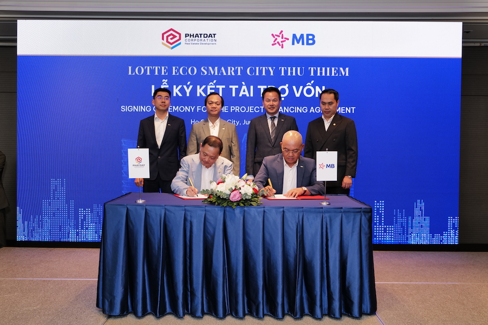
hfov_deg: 57.2
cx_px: 244
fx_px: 447
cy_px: 162
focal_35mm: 33
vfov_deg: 40.0
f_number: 4
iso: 800
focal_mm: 33
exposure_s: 1/100
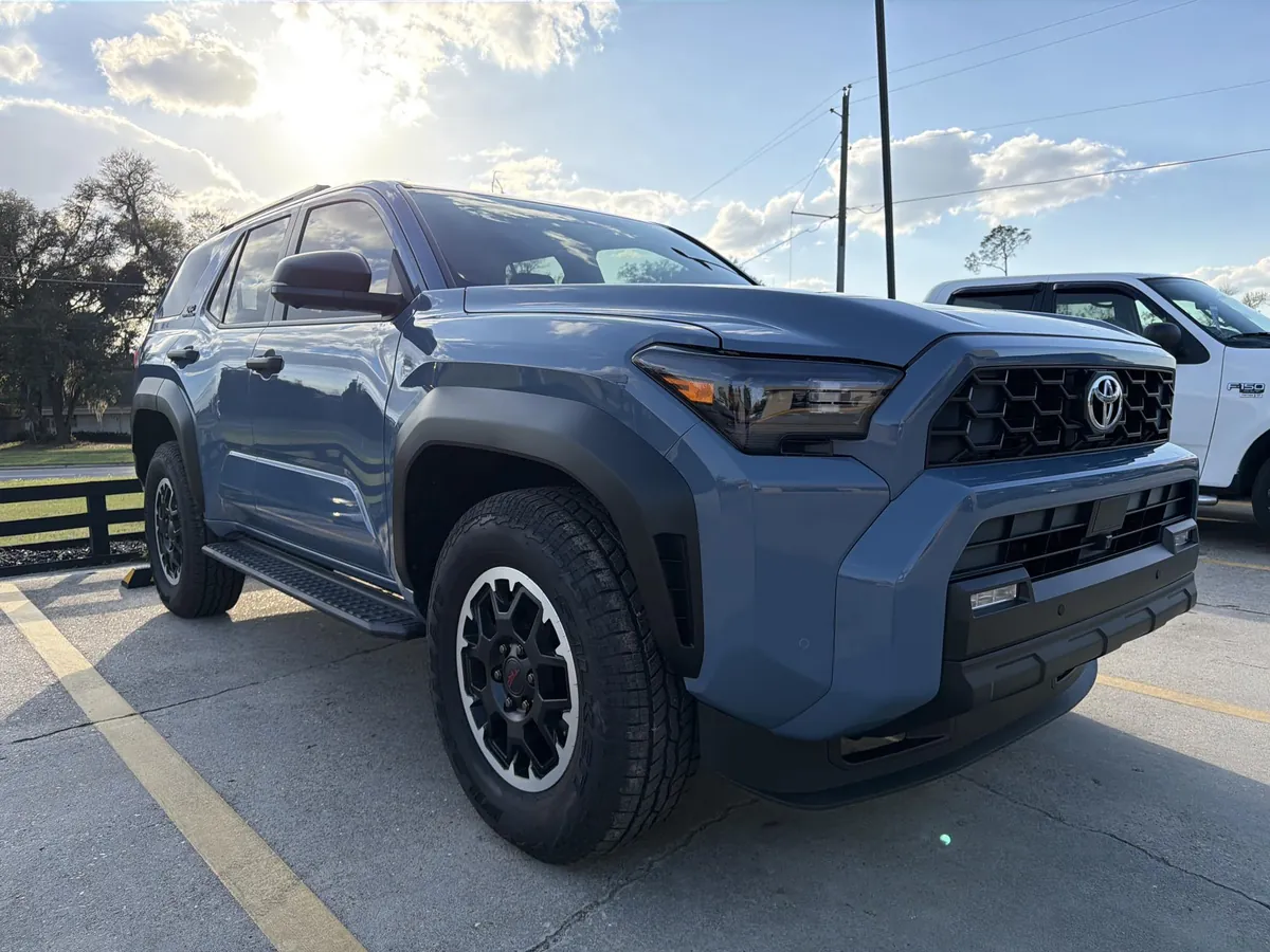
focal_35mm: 24
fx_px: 881
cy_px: 476
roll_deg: +1.5
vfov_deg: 56.8
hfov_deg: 71.6
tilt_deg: -4.8
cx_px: 635
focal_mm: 6.76
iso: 100
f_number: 1.78
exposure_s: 1/2232
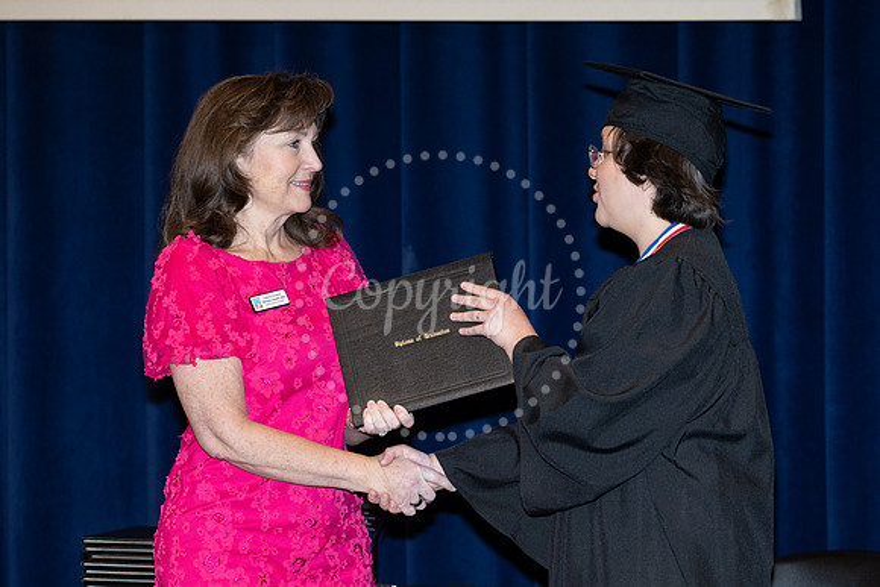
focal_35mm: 190
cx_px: 493
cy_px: 329
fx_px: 4641
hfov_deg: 10.8
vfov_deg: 7.2
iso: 1000
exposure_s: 1/200
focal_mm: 165
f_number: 5.6
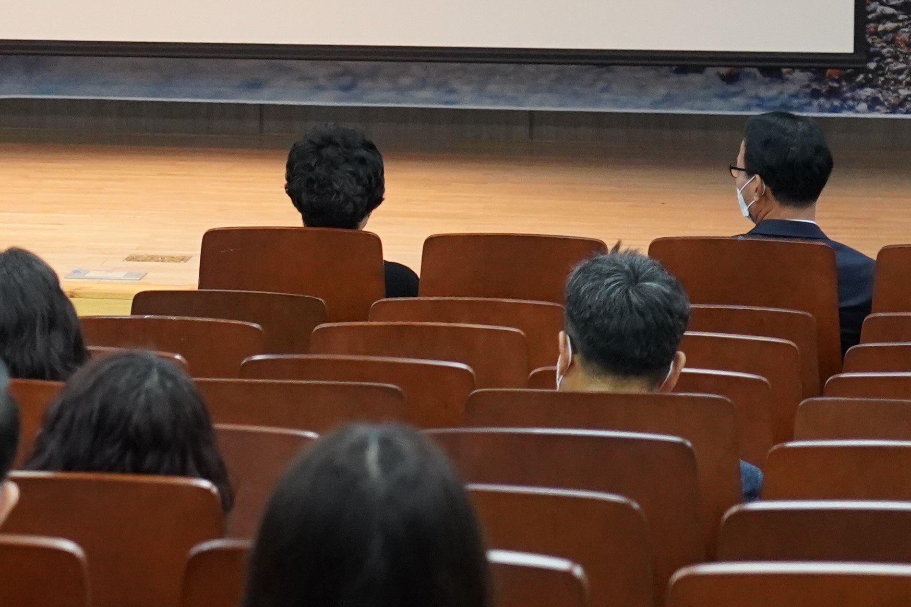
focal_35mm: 173
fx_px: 4378
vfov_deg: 7.9
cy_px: 143
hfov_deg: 11.7
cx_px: -121
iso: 3200
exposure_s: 1/160
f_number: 4
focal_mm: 60
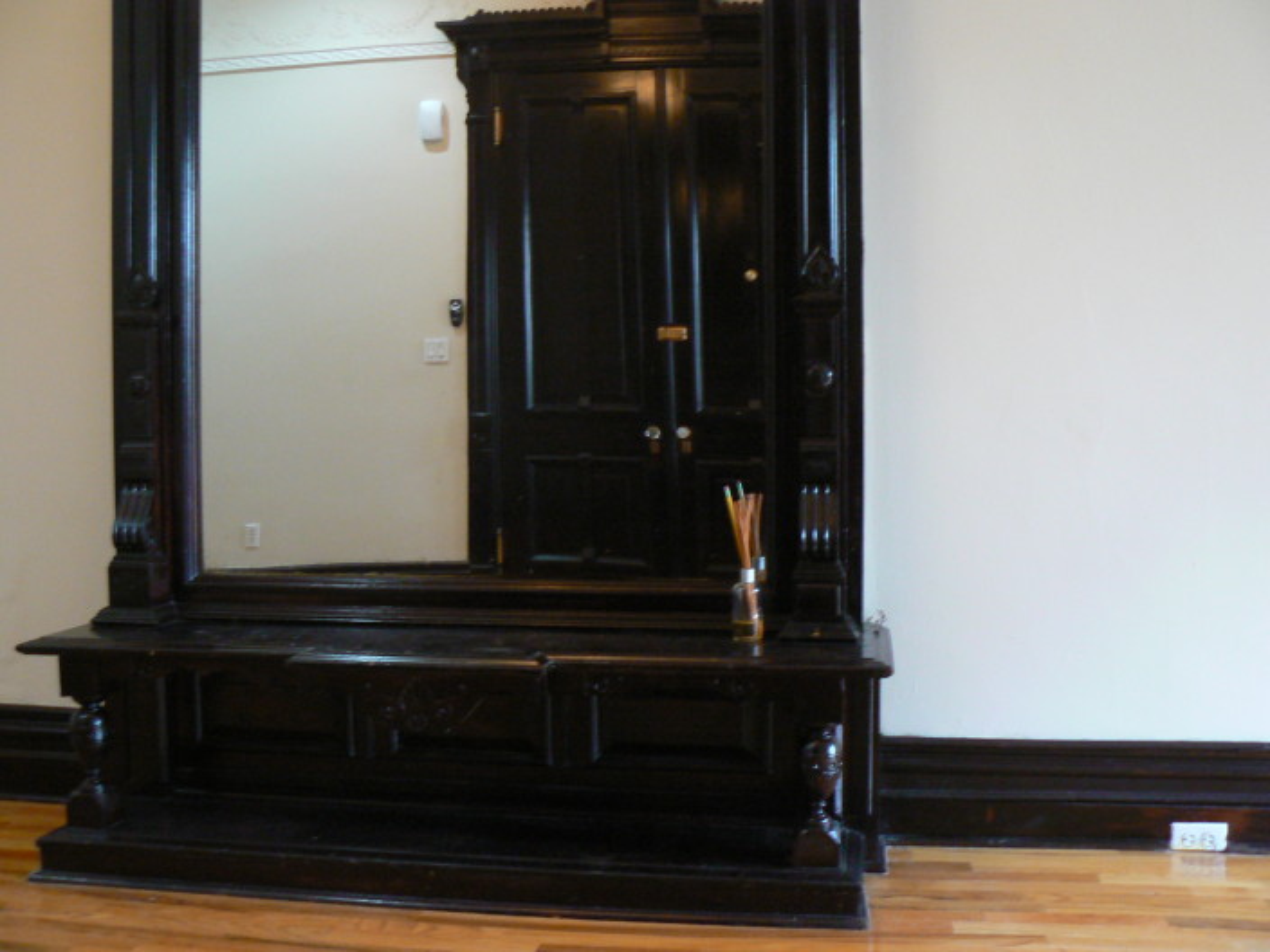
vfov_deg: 39.7
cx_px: 635
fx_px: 1321
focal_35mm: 36
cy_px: 476
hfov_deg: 51.4
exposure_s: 1/4
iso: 200
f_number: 2.8
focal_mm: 6
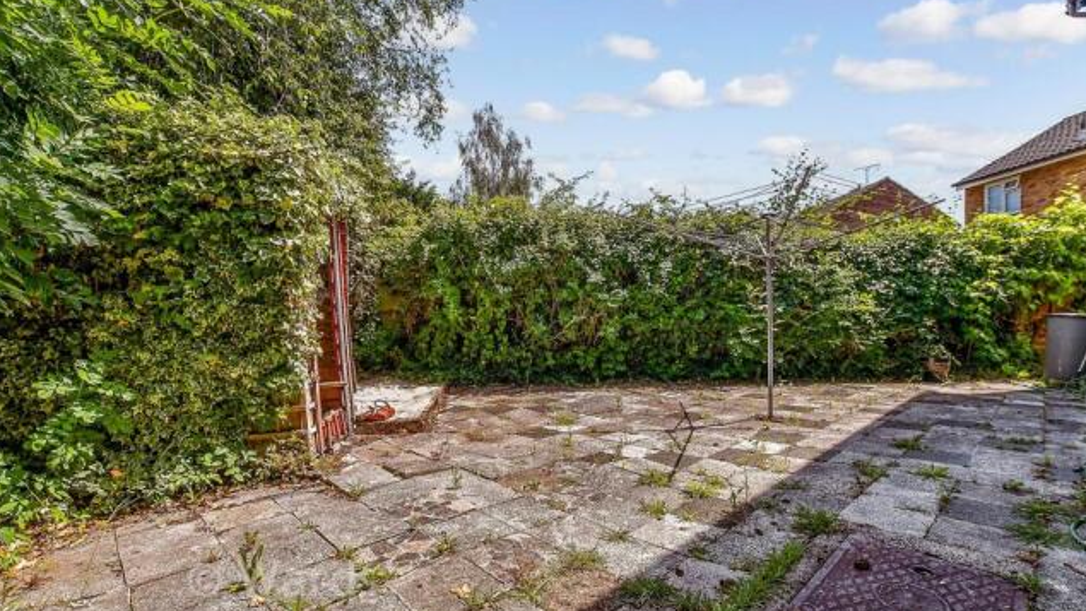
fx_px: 777
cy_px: 323
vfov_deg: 42.9
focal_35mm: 27
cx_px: 552
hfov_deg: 69.9
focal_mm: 17
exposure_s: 1/250
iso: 160
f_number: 8
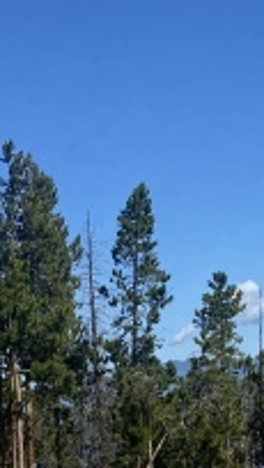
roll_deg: +6.2
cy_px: 631
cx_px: 67
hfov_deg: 10.9
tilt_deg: -7.8
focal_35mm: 111
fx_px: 1379
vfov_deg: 17.9
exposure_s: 1/3610
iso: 32
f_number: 1.8
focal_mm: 4.25
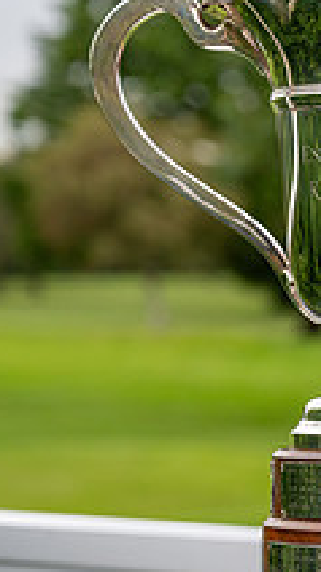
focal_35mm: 176
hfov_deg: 6.6
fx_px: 2667
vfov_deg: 12.2
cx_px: 747
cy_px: 313
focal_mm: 59
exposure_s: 1/500
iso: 500
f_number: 5
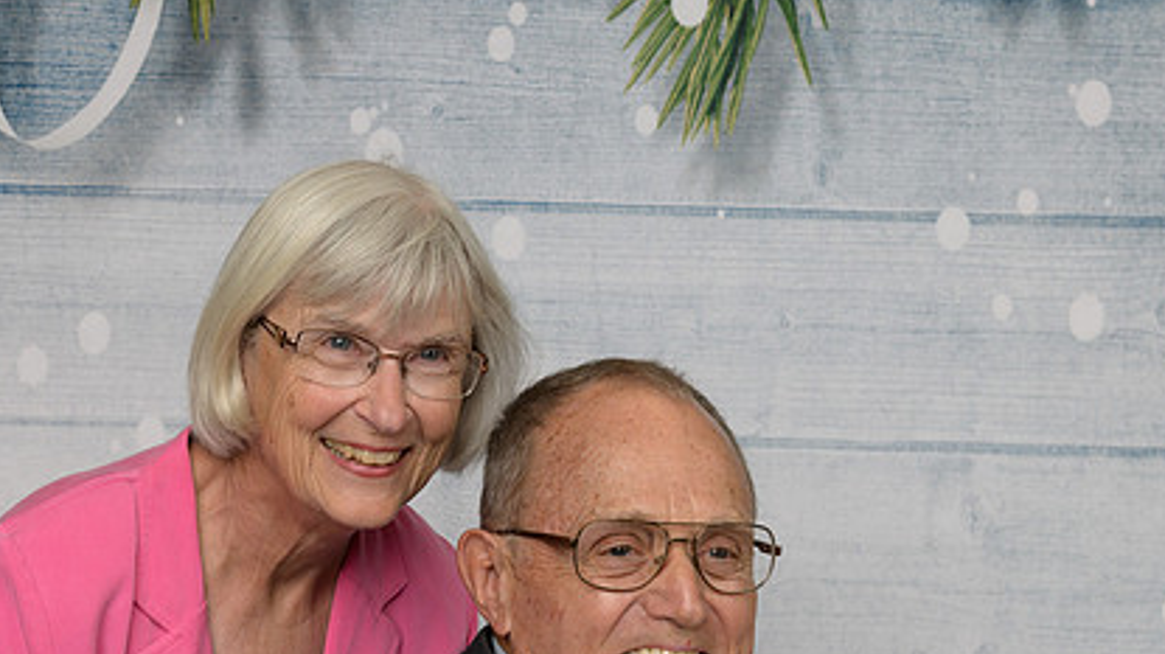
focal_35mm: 82
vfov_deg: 14.7
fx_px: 2532
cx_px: 404
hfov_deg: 25.8
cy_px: 493
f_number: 10
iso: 400
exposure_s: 1/125
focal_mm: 56
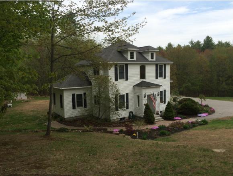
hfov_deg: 61.6
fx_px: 195
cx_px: 116
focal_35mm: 29
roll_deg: +0.4
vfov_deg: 48.3
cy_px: 88
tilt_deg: -4.7
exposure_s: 1/1368
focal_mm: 4.15
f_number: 2.2
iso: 32
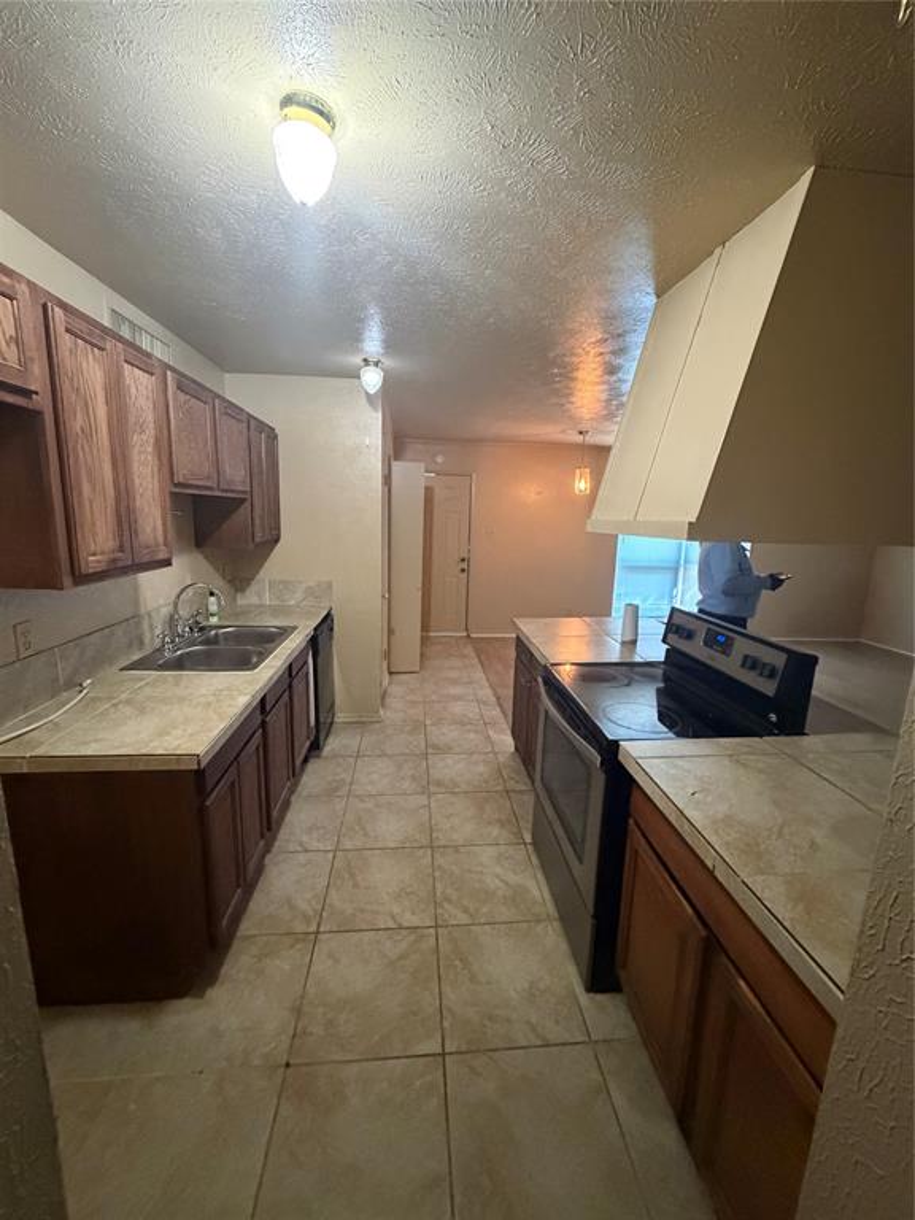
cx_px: 458
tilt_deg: -10.3
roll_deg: -1.1
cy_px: 610
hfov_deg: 85.7
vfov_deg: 102.1
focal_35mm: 14
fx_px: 493
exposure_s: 1/60
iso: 1250
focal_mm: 2.22
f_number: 2.2
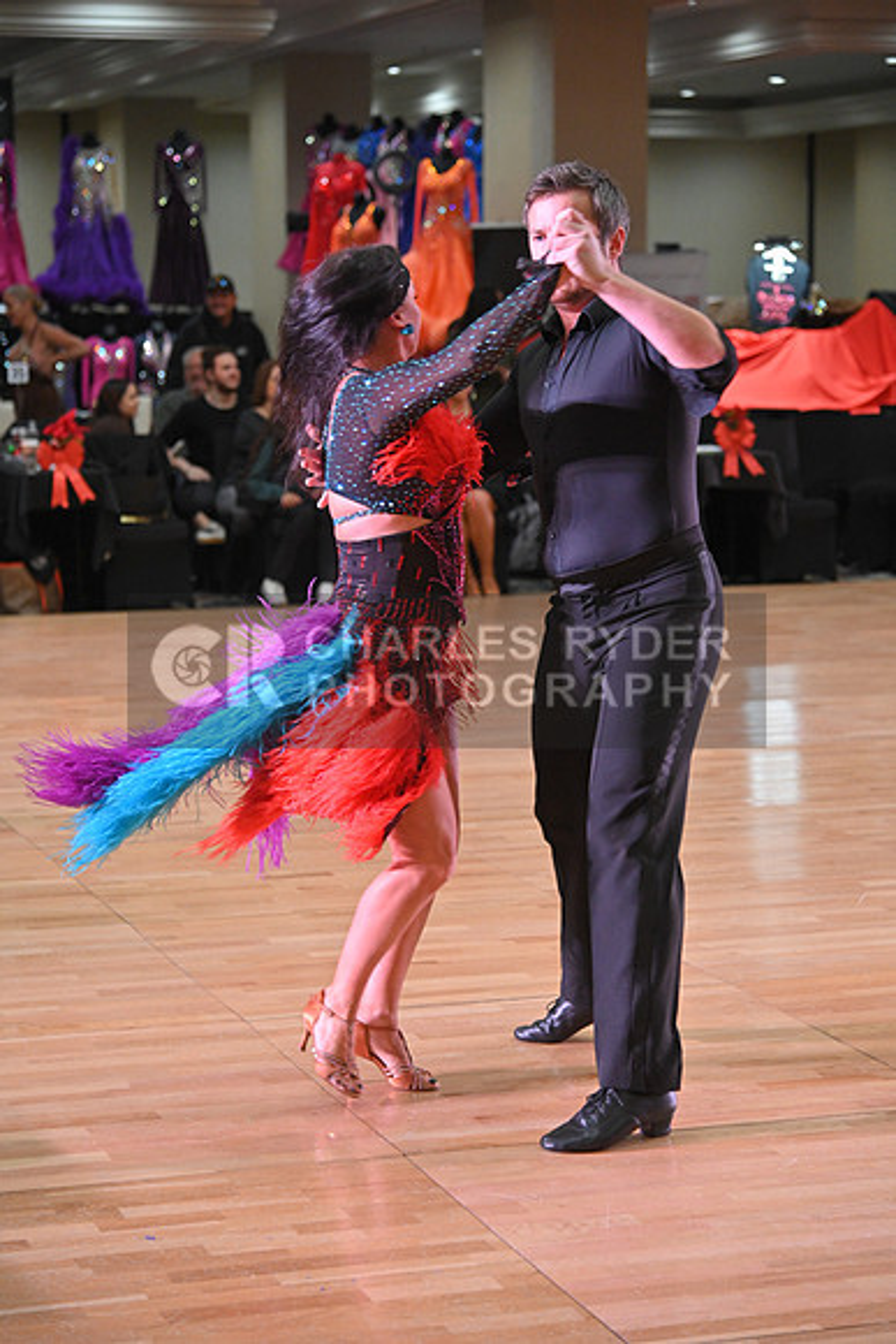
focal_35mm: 85
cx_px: 448
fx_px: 3171
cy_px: 672
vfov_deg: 23.9
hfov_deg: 16.1
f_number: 4.5
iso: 2500
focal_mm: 85
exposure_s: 1/320
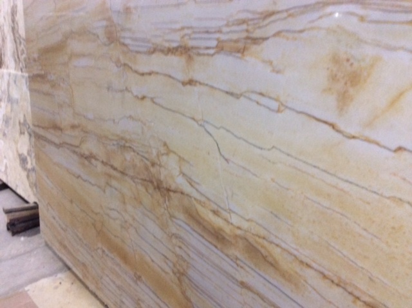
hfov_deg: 55.4
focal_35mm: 33
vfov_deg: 42.8
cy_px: 154
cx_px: 206
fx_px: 392
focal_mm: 3.3
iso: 160
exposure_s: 1/24
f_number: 2.4
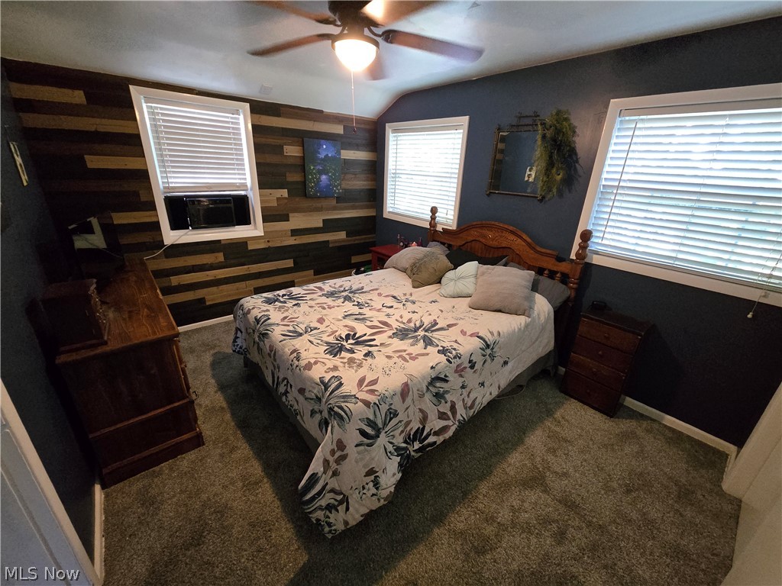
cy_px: 293
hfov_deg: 106.2
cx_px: 391
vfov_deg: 89.9
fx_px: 294
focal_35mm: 13
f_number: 2.2
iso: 1250
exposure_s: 1/60
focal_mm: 2.2
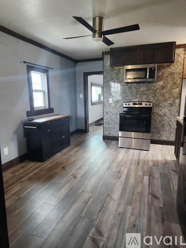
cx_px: 93
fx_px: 165
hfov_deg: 58.9
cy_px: 124
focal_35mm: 23
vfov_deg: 73.9
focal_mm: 6.4
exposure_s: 1/120
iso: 640
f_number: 1.8
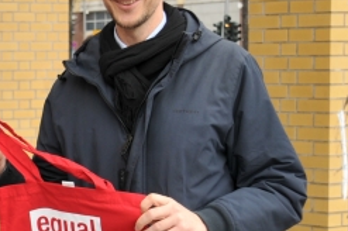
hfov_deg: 11.5
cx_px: -93
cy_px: 148
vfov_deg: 7.8
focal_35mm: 175
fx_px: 1689
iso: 200
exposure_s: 1/160
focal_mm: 36
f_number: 6.3
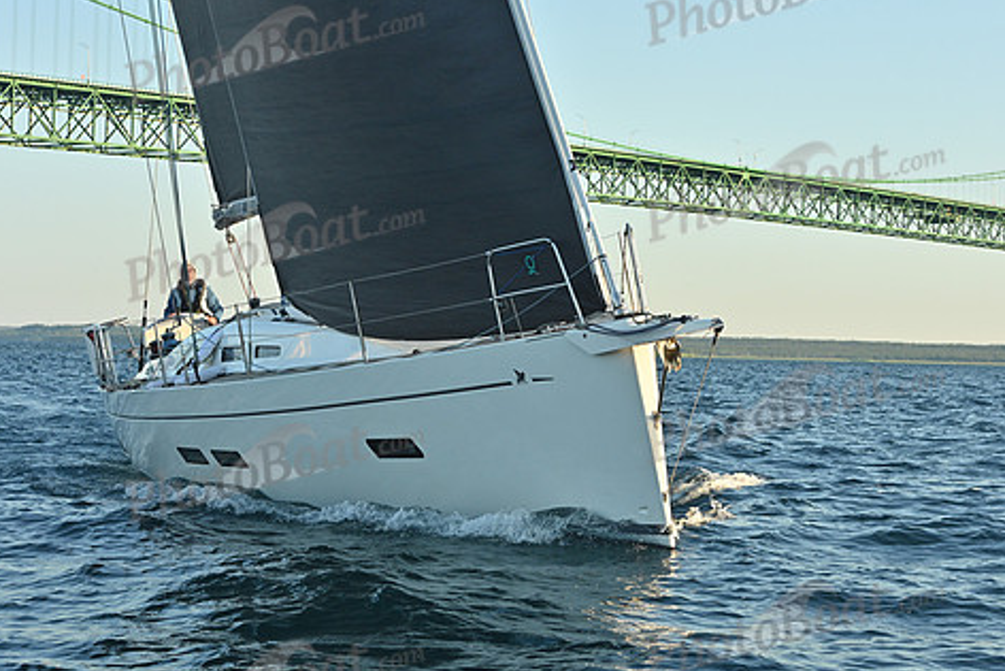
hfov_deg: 23.6
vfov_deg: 15.9
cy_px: 327
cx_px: 537
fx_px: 2401
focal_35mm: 86
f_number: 7.1
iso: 800
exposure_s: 1/1000
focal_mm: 70
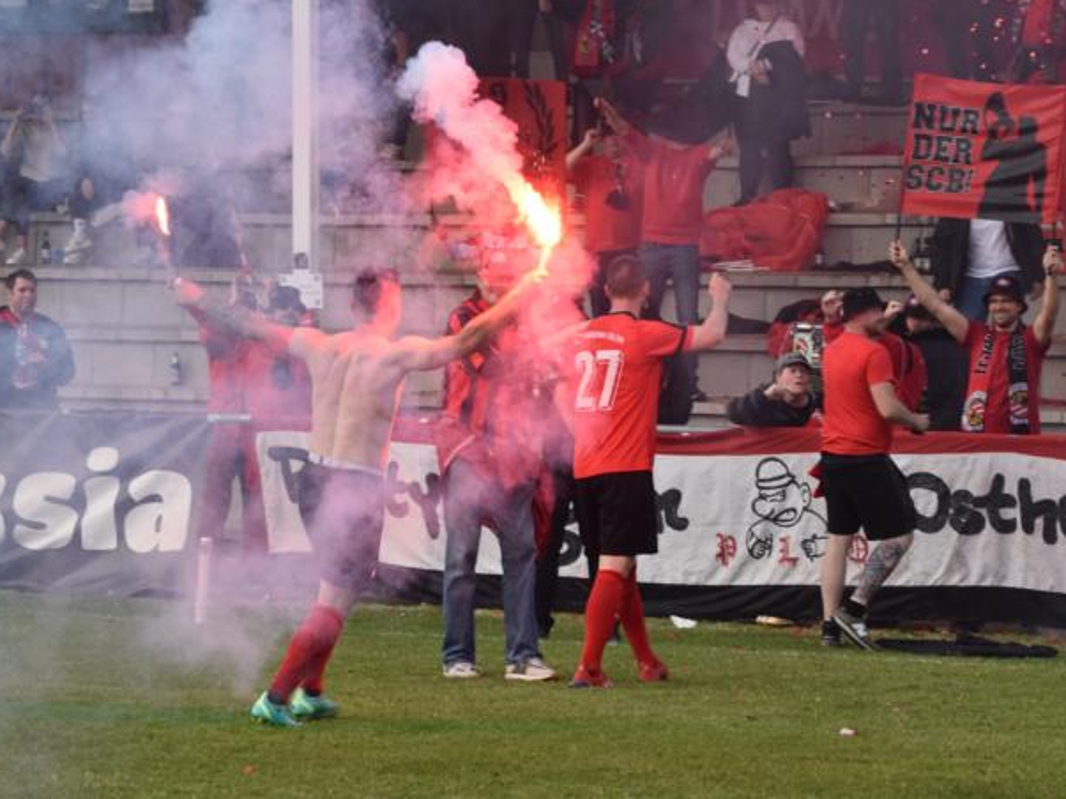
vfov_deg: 8.8
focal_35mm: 168
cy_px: 270
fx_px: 5173
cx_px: 522
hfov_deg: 11.8
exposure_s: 1/200
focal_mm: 78
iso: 400
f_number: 7.1
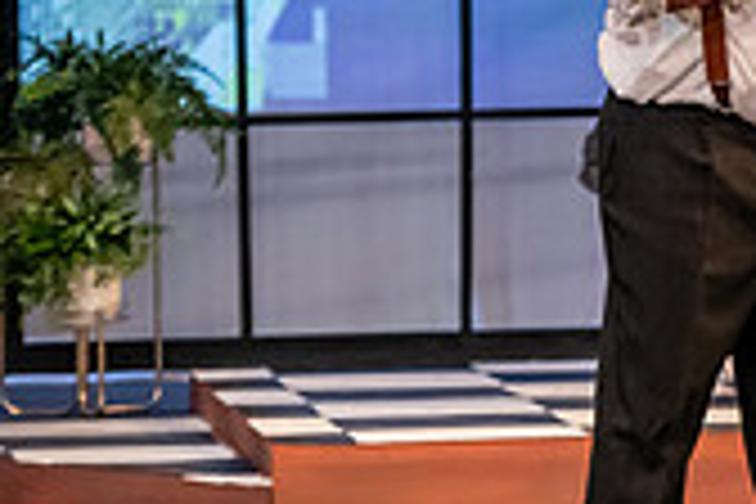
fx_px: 8840
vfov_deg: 3.3
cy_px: -38
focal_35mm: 421
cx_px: 1264
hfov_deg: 4.8
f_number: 3.5
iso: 2500
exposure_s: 1/200
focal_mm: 122
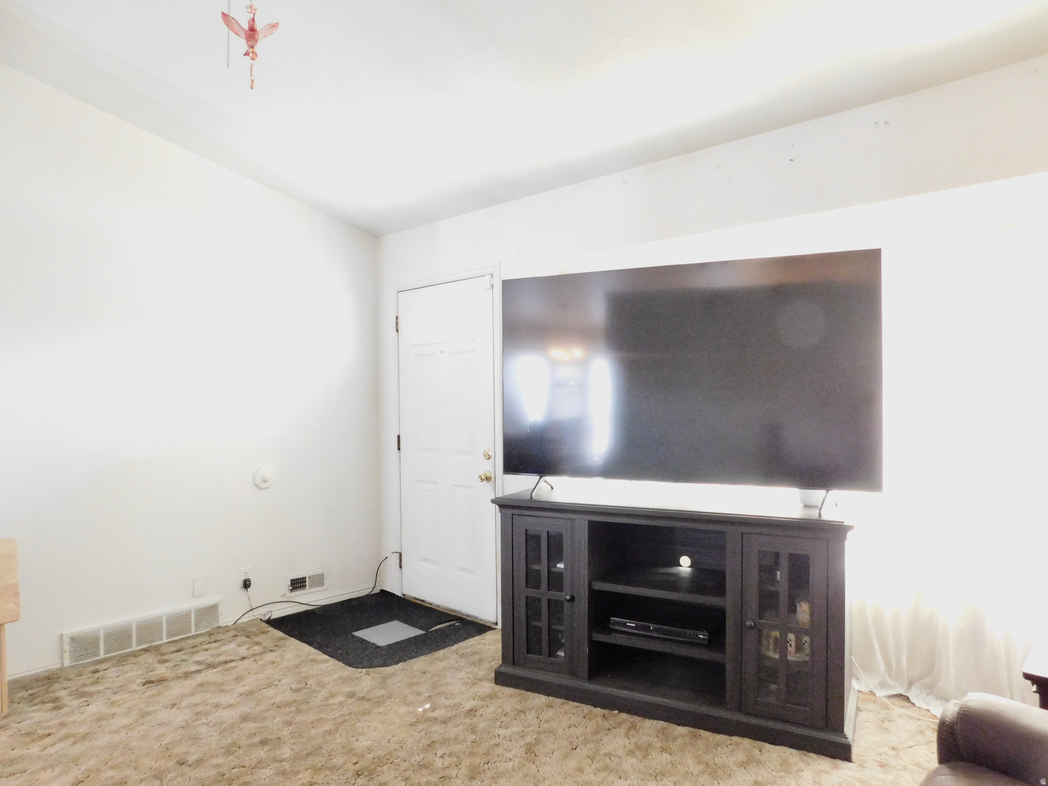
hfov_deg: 73.9
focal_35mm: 23
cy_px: 393
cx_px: 524
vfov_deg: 58.9
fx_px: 696
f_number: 3
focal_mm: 4
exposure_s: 1/20
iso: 800
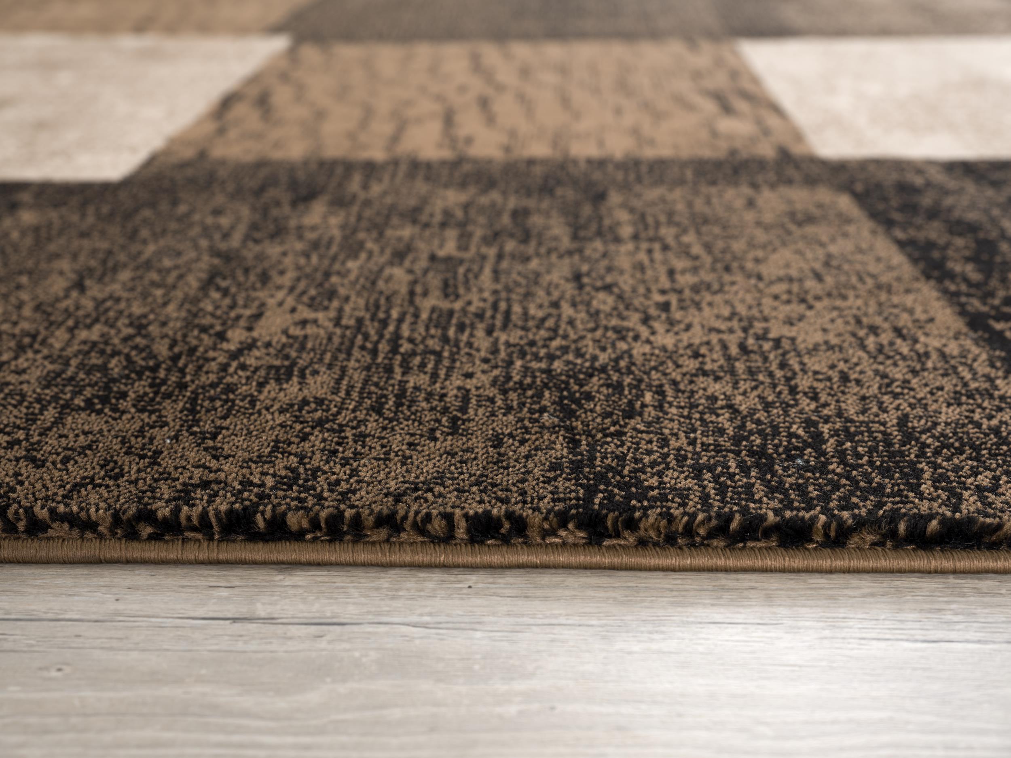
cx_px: 506
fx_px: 1490
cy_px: 379
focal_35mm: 51
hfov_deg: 37.5
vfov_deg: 28.6
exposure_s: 1/125
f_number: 9
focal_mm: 64
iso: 100
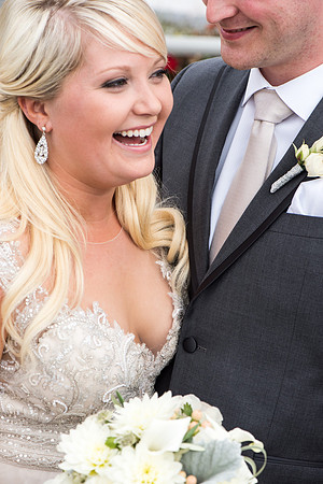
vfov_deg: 19.5
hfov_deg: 13.0
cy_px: 242
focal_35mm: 105
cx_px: 162
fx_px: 1413
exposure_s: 1/640
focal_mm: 105
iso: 200
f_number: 3.2
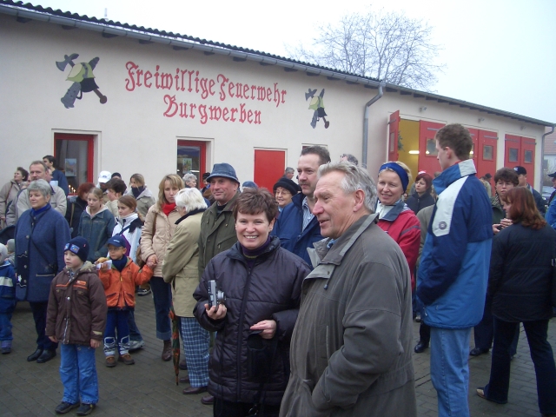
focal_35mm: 35
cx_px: 278
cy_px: 208
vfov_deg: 40.7
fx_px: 562
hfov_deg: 52.6
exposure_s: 1/50
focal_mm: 5.8
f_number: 2.6
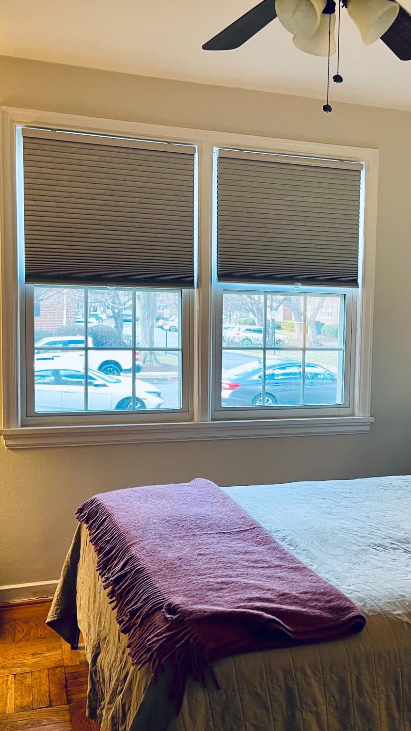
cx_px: 312
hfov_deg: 31.4
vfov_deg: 54.0
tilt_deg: -5.3
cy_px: 370
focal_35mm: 37
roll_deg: -1.7
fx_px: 717
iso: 125
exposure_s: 1/60
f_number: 1.6
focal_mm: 5.1
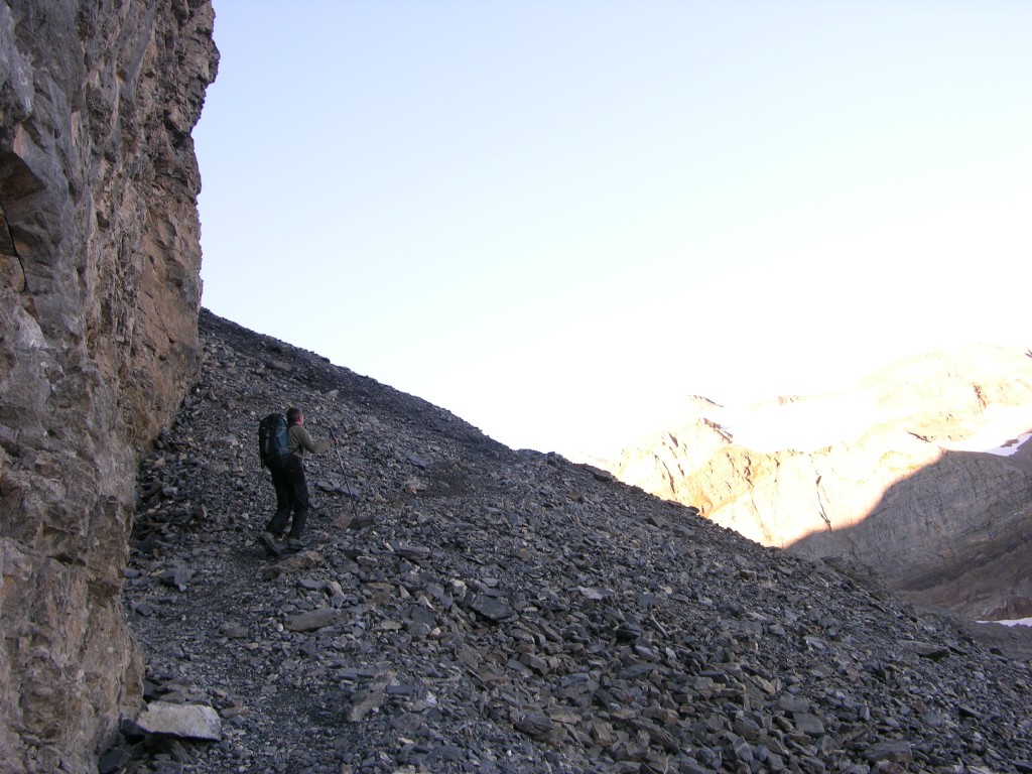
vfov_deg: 40.7
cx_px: 516
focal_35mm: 35
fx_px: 1043
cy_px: 387
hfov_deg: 52.6
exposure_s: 1/64.4
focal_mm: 8.9
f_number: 3.5
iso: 50
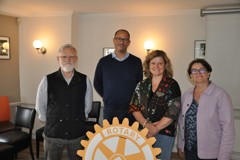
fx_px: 220
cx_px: 120
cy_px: 80
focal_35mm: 33
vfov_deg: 39.9
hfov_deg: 57.3
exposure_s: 1/60
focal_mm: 22
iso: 800
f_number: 3.8
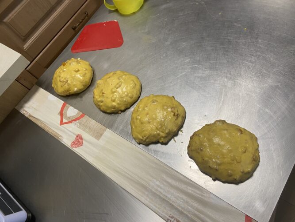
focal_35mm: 26
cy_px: 111
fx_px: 222
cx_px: 148
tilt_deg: -59.1
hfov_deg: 67.3
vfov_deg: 53.0
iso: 125
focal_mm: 4.25
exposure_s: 1/76
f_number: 1.8
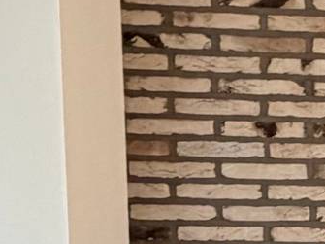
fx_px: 1004
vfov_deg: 13.5
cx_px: 588
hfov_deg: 15.7
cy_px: 284
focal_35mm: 107
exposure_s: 1/121
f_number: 2.2
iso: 320
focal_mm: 2.22
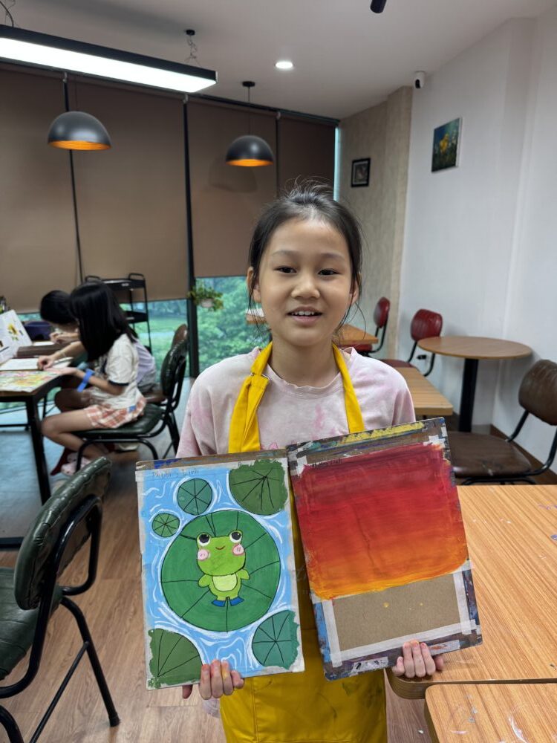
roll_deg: -1.1
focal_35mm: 24
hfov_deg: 56.8
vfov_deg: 71.6
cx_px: 278
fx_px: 515
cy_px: 372
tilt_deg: -13.7
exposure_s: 1/100
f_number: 1.78
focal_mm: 6.76
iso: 80
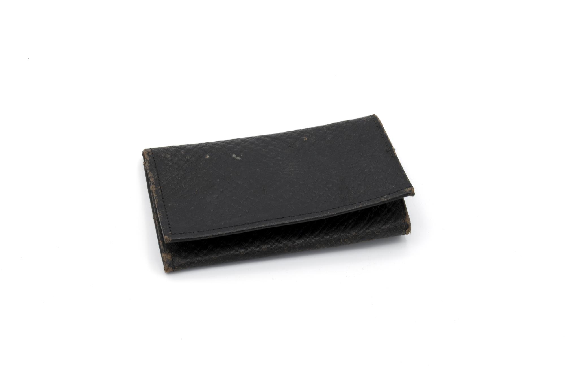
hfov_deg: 24.6
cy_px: 188
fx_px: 1295
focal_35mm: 82
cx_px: 282
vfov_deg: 16.6
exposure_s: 1/60
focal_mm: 55
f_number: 16
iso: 200
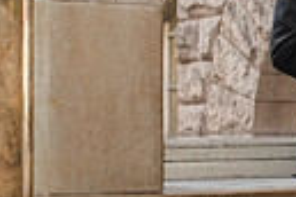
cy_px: 60
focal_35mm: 158
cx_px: 480
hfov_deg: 12.2
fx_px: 1299
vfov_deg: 8.7
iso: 1000
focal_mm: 35
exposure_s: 1/200
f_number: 3.5
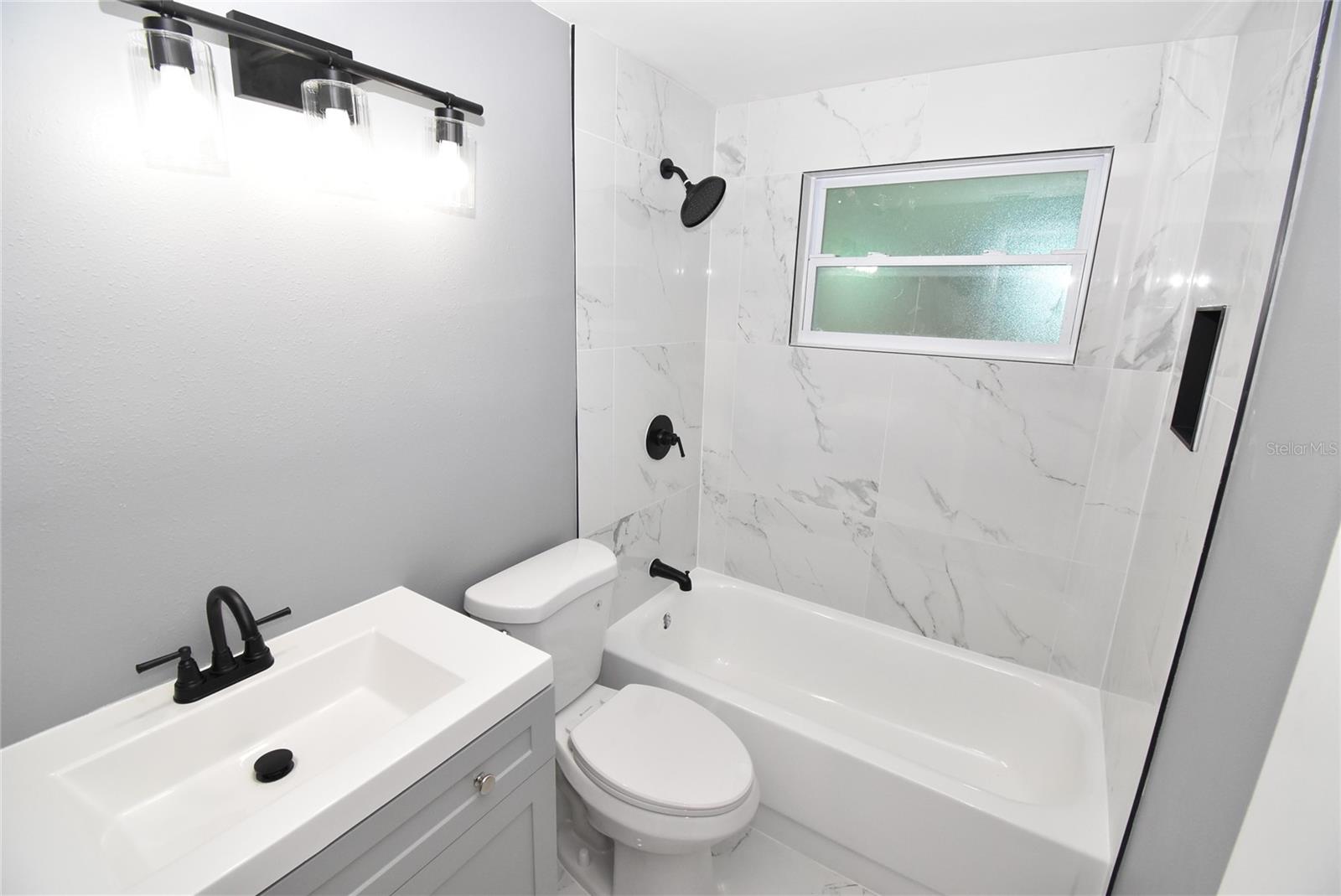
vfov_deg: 77.4
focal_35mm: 15
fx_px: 559
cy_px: 448
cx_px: 670
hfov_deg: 100.4
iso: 1600
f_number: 8
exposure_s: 1/125
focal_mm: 10
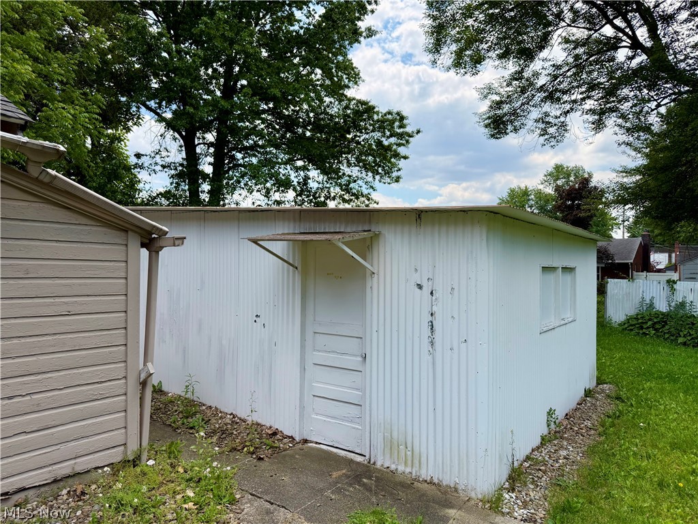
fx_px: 484
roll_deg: -0.4
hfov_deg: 71.6
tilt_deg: +0.1
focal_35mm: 24
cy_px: 262
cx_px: 349
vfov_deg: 56.8
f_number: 1.78
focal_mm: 6.76
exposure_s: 1/3759
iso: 100
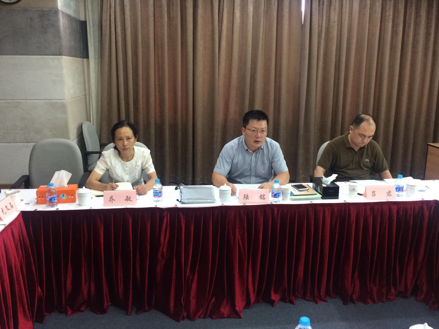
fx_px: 393
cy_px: 161
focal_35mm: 31
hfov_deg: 58.3
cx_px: 222
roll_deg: -0.5
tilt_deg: -15.8
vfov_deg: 45.4
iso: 250
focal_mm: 4.15
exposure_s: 1/33
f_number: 2.2
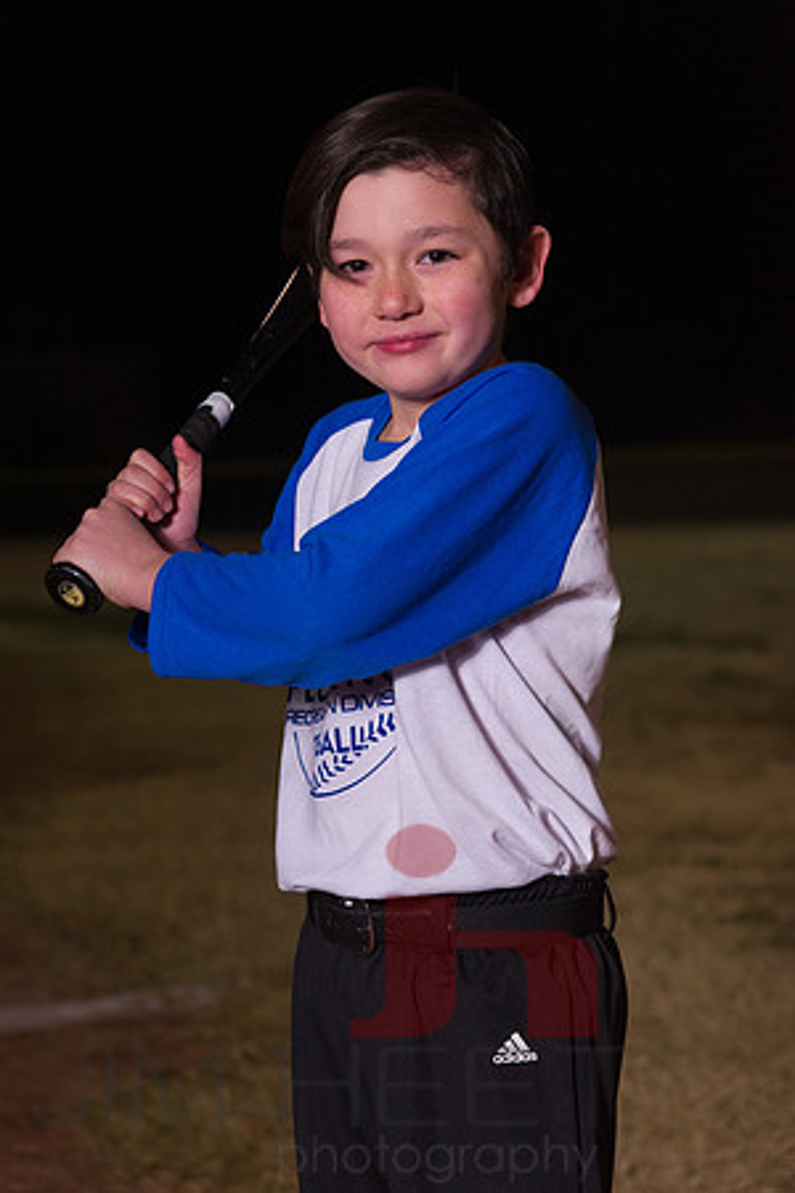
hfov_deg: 14.0
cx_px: 398
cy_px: 596
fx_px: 3246
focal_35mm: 98
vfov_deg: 20.8
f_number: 5.6
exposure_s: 1/500
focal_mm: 98
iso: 2000
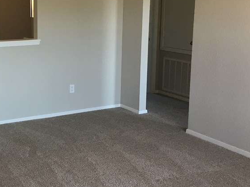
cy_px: 58
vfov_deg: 27.3
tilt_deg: -8.5
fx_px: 383
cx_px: 30
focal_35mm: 53
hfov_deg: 34.4
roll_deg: +0.3
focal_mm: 4.15
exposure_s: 1/30
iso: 32
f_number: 2.2
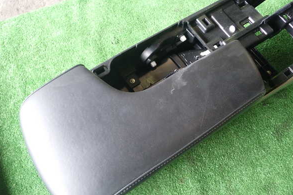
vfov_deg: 41.1
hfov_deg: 58.7
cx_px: 149
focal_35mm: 32
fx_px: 260
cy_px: 96
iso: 200
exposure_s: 1/40
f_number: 2.3
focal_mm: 5.4
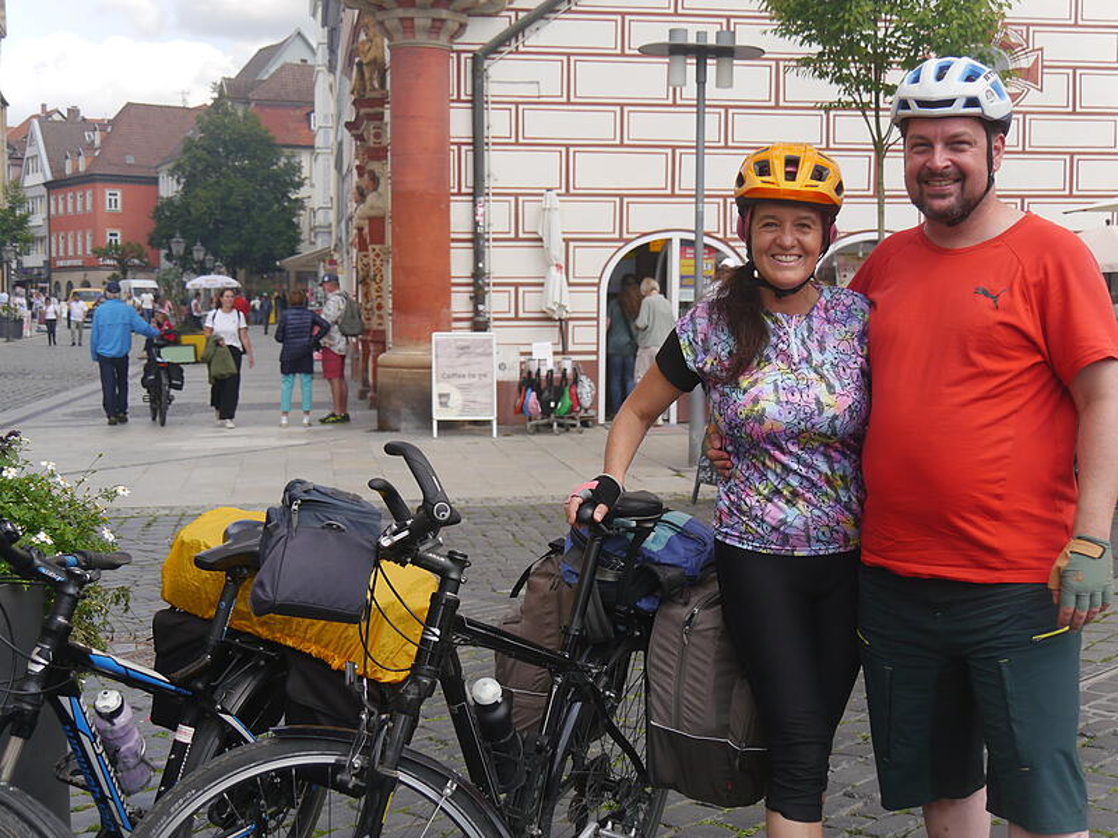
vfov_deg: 28.0
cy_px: 419
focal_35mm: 52
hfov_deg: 36.8
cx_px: 559
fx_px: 1679
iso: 160
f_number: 4.5
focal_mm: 26
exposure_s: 1/500
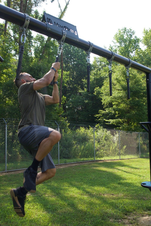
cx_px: 76
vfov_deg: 53.1
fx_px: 227
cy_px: 113
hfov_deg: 36.9
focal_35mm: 36
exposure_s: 1/100
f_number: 6.3
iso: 100
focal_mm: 24
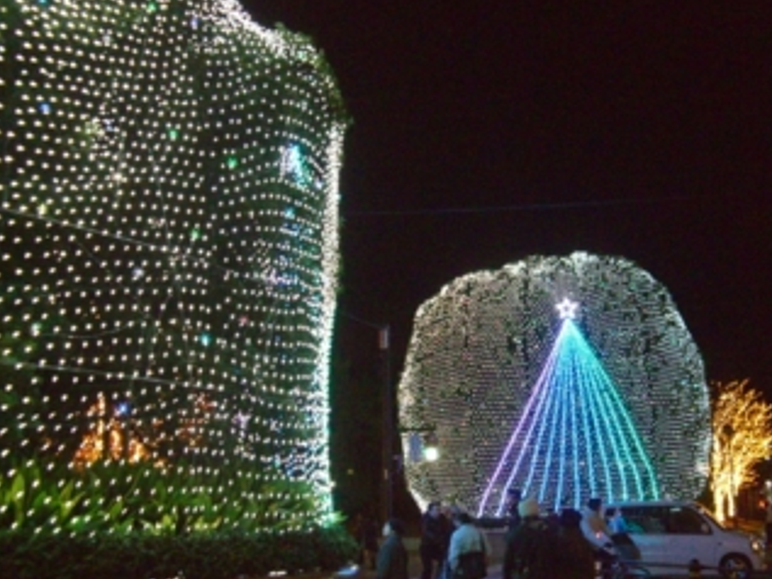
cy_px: 286
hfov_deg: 44.8
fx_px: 937
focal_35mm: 42
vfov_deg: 34.4
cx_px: 404
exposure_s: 1/30
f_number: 2.8
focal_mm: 7.9
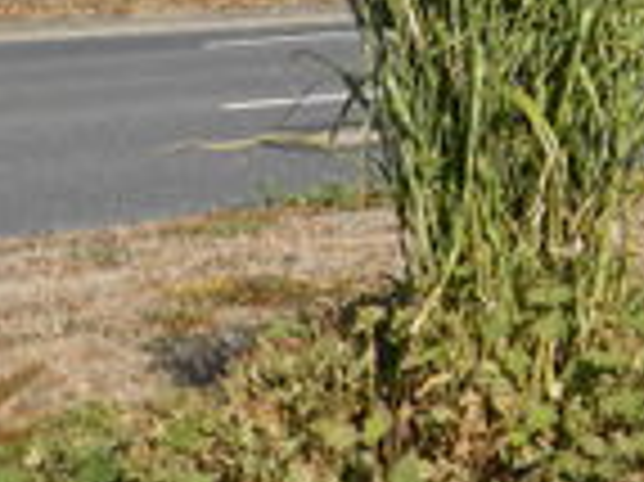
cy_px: -149
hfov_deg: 22.0
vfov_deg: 16.6
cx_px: 716
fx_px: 1561
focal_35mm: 84
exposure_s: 1/1000
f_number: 3.3
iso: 100
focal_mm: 4.3
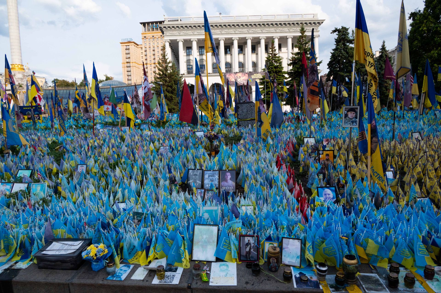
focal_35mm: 24
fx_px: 294
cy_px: 146
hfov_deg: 73.8
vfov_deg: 53.1
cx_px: 220
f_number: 16
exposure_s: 1/1000
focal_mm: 24
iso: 1600
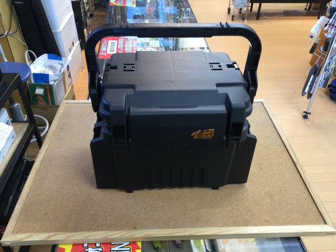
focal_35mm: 31
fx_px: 301
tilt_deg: -39.7
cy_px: 126
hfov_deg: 58.4
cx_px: 168
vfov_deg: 45.4
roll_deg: -0.8
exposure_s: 1/30
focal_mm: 3.3
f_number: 2.4
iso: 100
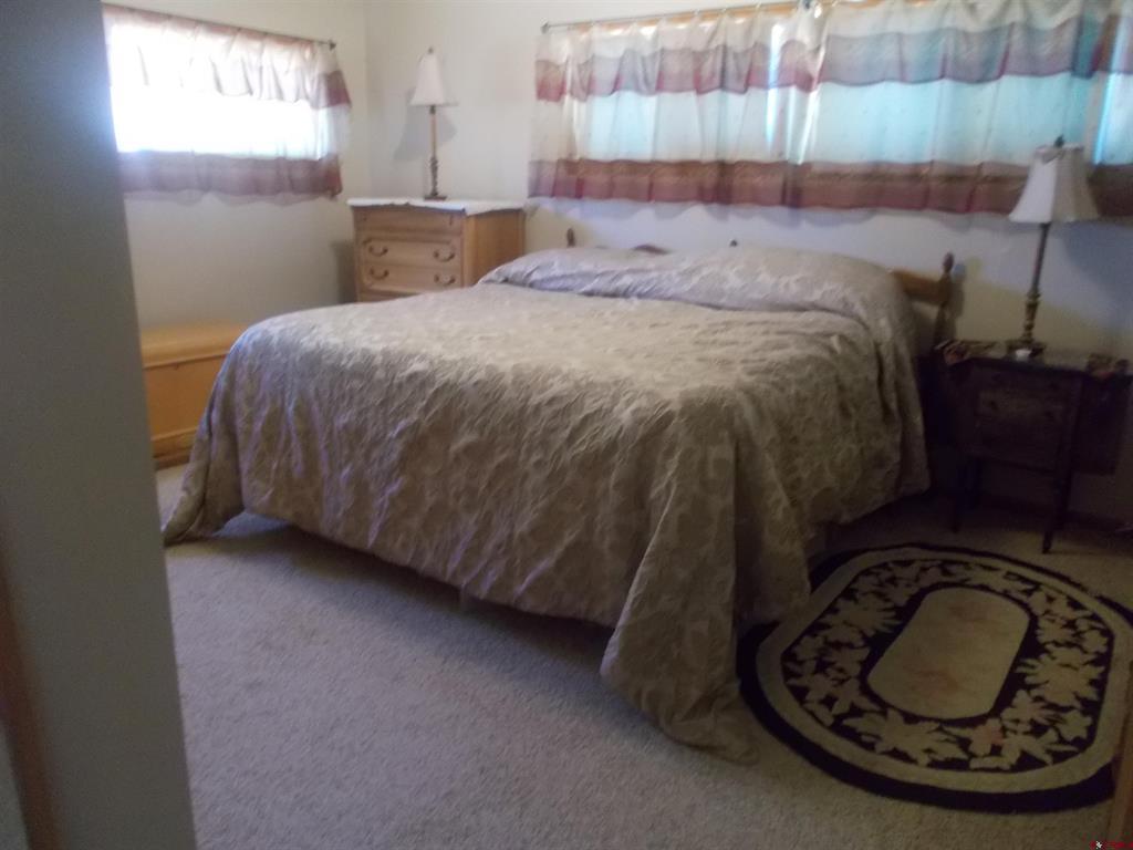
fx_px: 851
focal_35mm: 26
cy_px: 425
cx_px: 566
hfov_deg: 67.3
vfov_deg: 53.1
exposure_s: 1/6
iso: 400
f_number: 3.2
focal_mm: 4.6
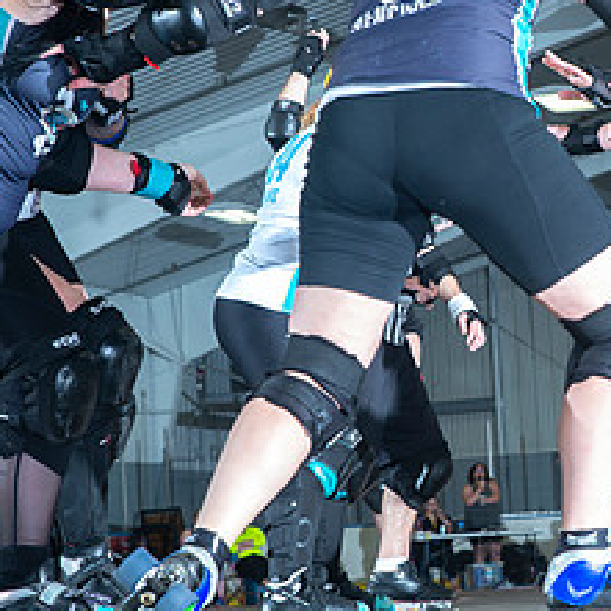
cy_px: 267
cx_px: 603
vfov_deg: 13.0
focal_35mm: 134
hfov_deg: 12.9
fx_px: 2676
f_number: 7.1
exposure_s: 1/160
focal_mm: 60
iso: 800
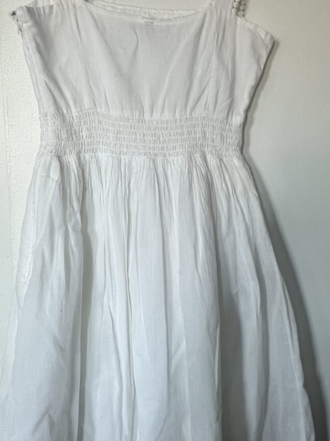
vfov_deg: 58.2
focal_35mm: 31
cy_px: 194
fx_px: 394
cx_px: 195
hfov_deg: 45.2
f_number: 1.8
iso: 160
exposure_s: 1/99
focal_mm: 1.57
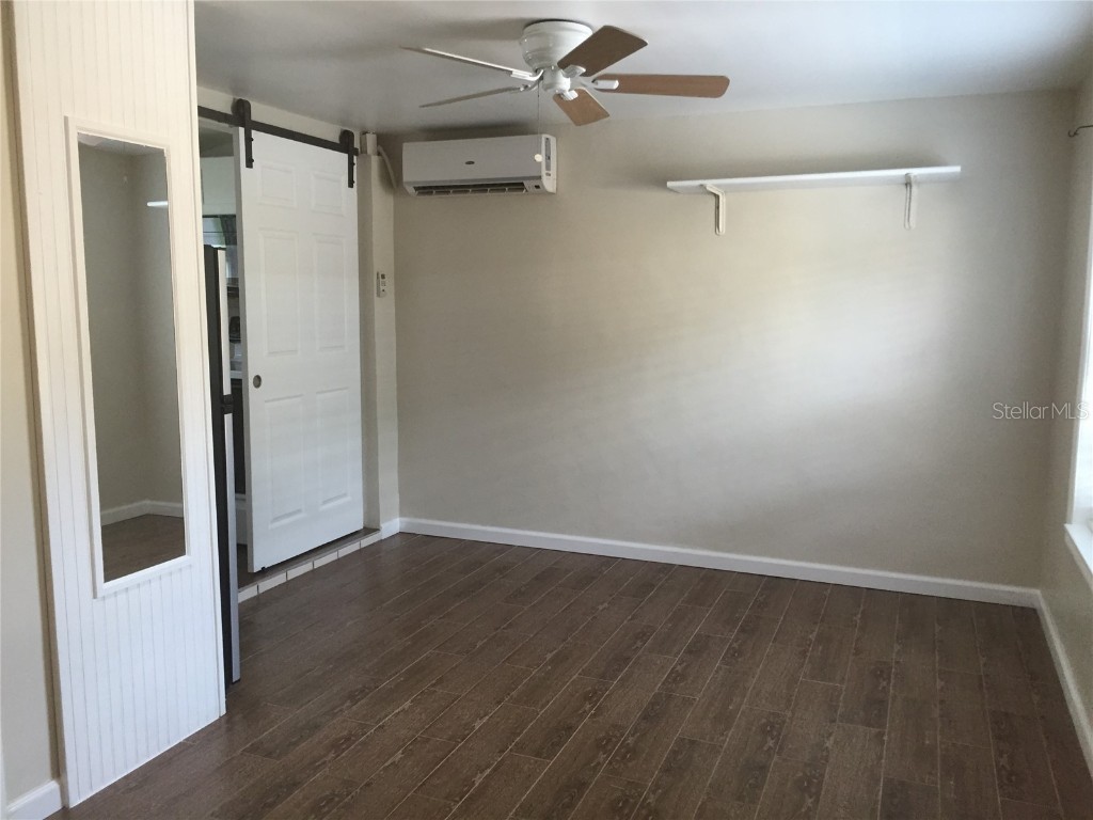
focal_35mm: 29
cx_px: 546
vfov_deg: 48.2
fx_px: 916
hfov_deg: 61.7
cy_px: 410
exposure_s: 1/30
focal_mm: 4.15
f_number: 2.2
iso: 50
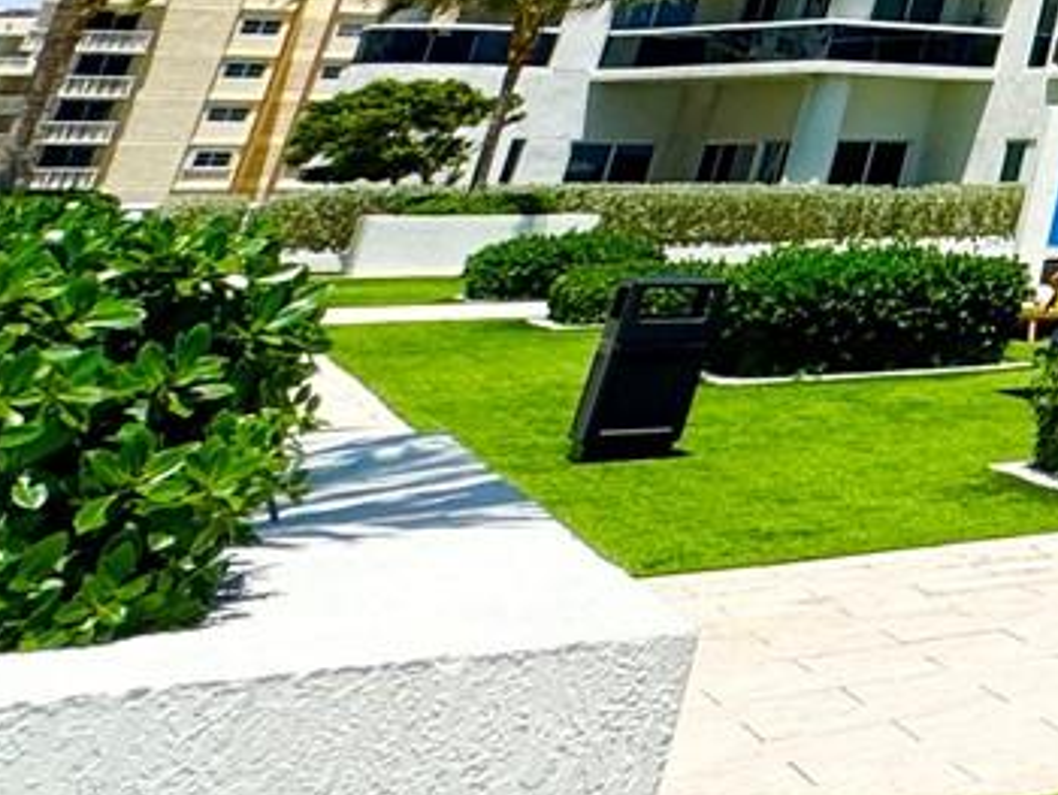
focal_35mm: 64
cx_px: 2297
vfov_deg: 18.3
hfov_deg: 17.2
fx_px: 1957
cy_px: -617
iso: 50
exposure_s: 1/2028
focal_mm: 2.22
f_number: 2.2
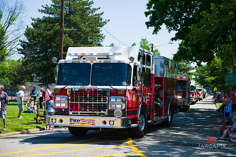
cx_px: 118
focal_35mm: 70
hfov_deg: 28.8
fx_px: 459
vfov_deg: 19.5
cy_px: 78
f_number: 5
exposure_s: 1/1600
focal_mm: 70
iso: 200
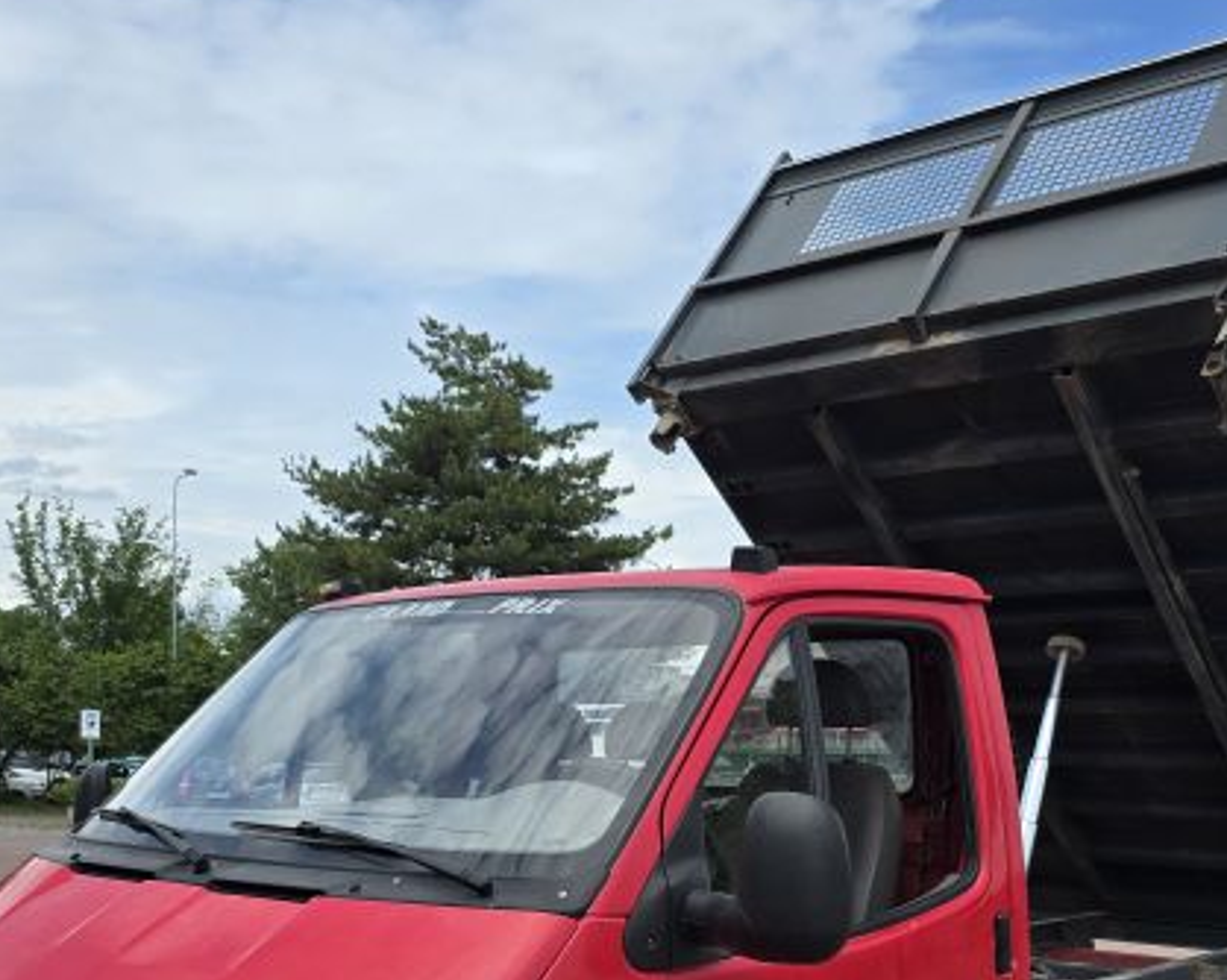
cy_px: 836
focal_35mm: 43
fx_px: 1561
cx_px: 719
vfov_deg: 33.5
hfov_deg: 42.8
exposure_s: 1/763
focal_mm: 6.3
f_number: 1.7
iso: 12
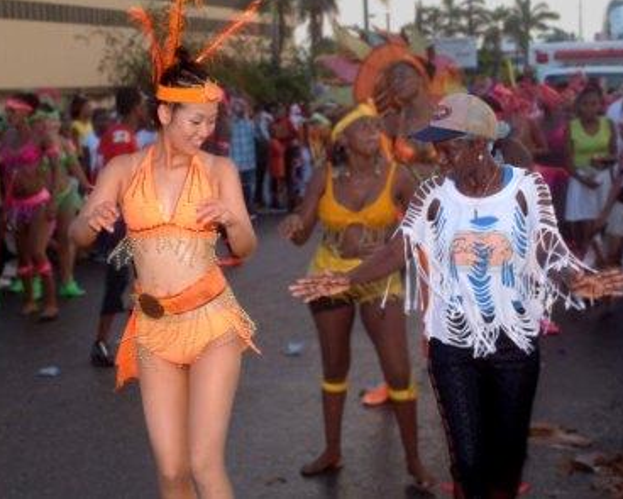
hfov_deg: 26.4
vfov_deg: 21.3
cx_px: 305
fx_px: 1329
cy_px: 249
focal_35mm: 72
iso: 400
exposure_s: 1/125
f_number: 5.6
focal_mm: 42
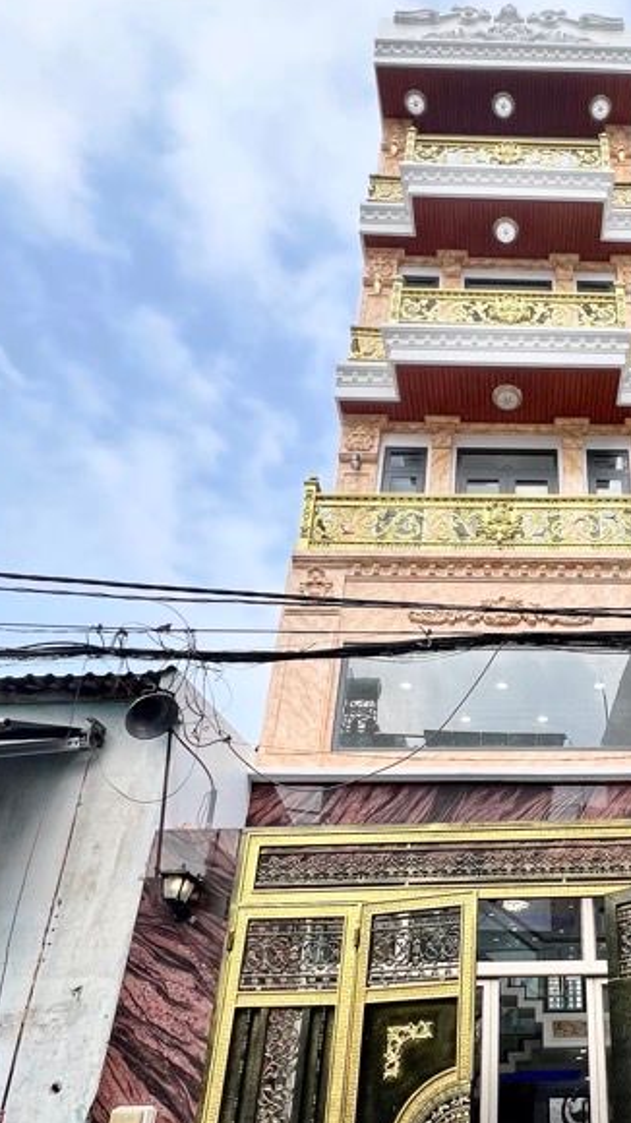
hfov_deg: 42.3
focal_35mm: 25
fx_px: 744
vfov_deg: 71.6
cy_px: 761
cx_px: 563
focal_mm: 1.57
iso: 32
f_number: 1.8
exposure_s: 1/708
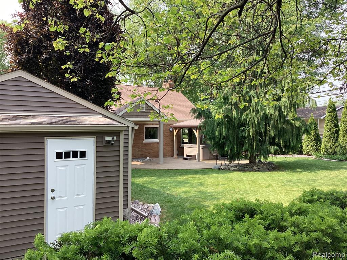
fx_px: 311
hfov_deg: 58.4
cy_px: 130
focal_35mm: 31
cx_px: 174
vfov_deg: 45.4
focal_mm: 3.3
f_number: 2.4
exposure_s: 1/128
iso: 25
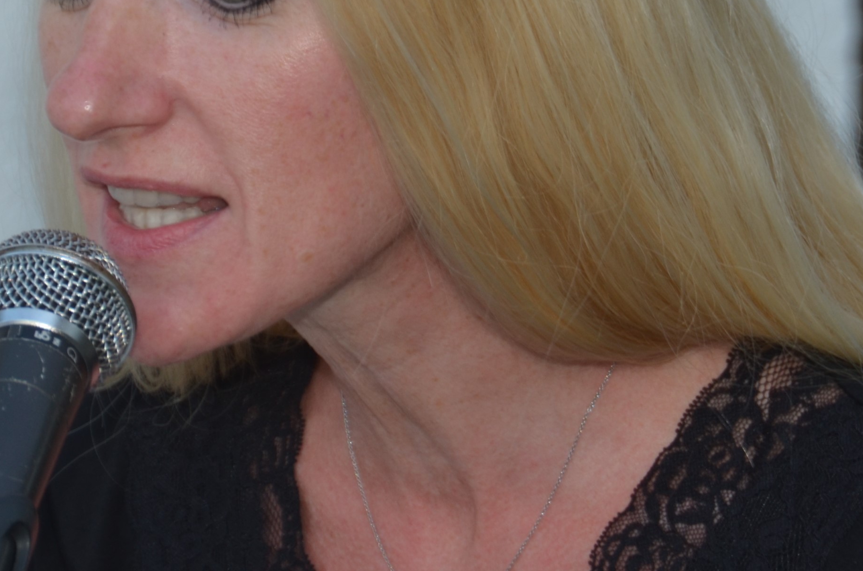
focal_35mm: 656
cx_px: 345
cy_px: 162
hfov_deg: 3.2
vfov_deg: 2.1
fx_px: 15692
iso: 200
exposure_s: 1/80
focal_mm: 200
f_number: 5.6
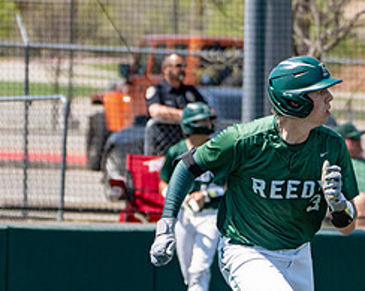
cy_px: 266
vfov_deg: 2.1
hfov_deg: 2.7
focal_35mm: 721
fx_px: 7786
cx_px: 265
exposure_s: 1/3200
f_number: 8
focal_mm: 272
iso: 800
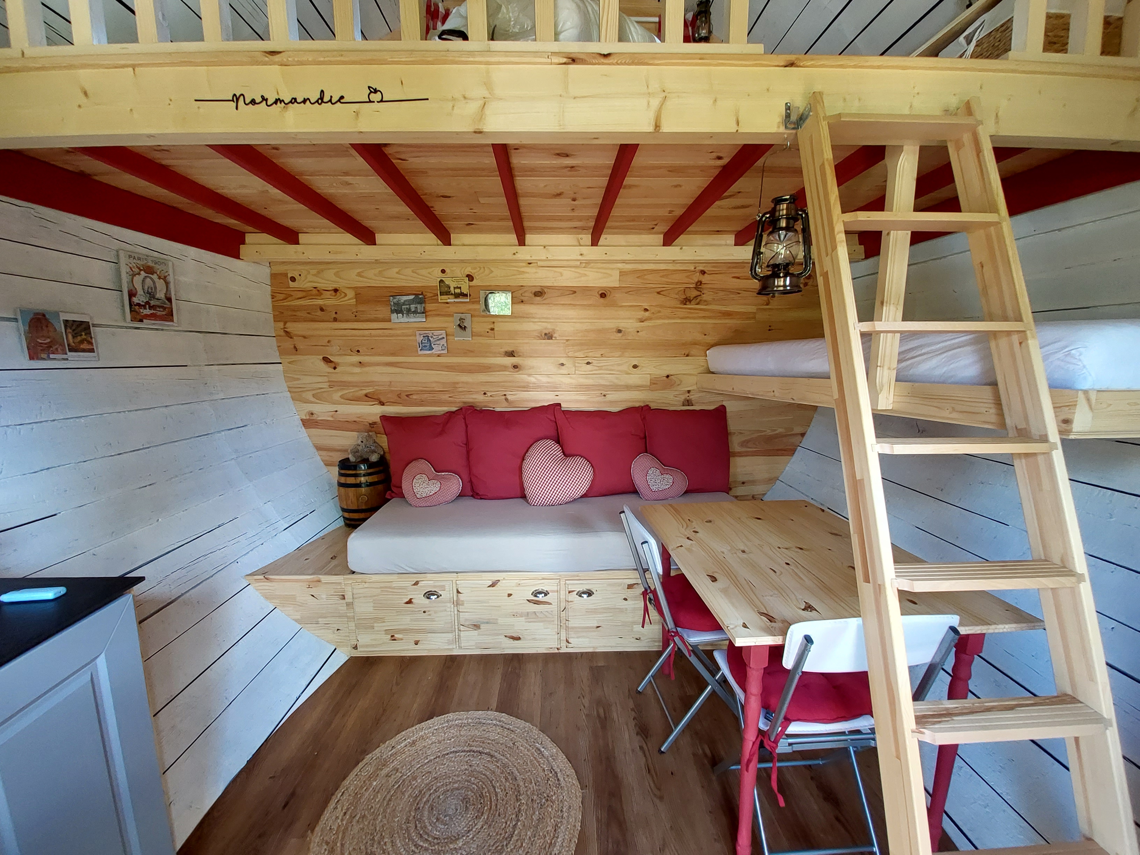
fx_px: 428
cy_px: 428
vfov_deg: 89.9
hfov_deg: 106.2
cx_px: 570
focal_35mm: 13
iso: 160
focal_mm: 1.42
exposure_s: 1/33
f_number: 2.2
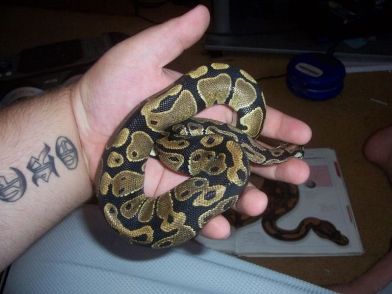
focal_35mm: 34
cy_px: 147
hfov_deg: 54.0
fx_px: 385
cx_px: 196
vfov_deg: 41.8
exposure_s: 1/60
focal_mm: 5.6
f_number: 2.7
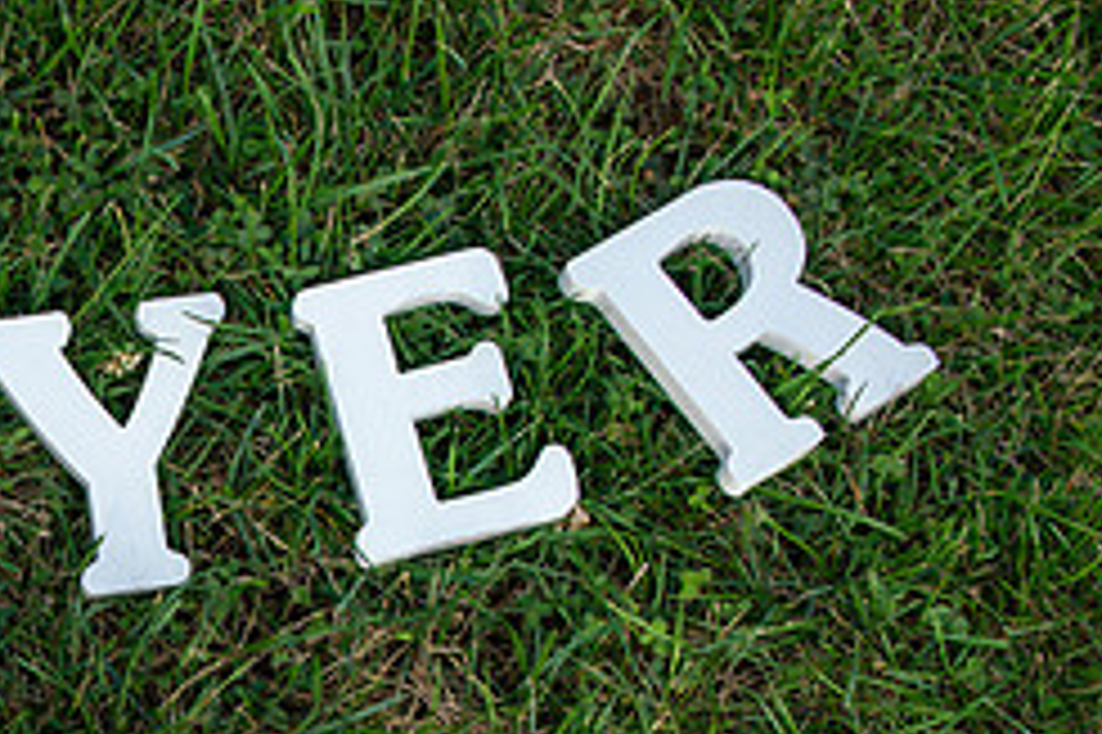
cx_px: -153
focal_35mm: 83
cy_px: 862
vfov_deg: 15.8
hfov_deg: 22.9
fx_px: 2539
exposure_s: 1/250
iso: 400
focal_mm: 35
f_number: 7.1
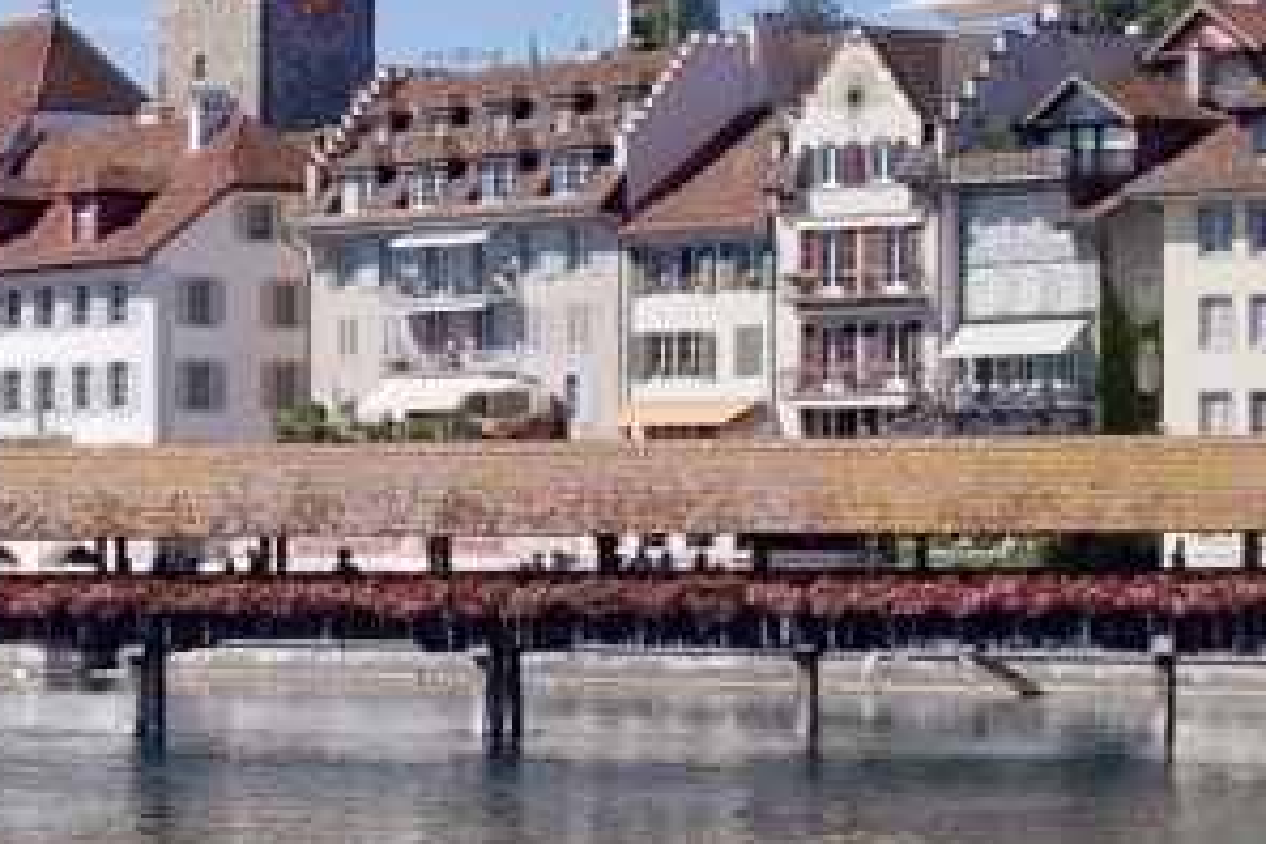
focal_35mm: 131
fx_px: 4606
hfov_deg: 15.4
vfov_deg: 10.4
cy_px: 36
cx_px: 4
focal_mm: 19
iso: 100
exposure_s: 1/160
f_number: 9
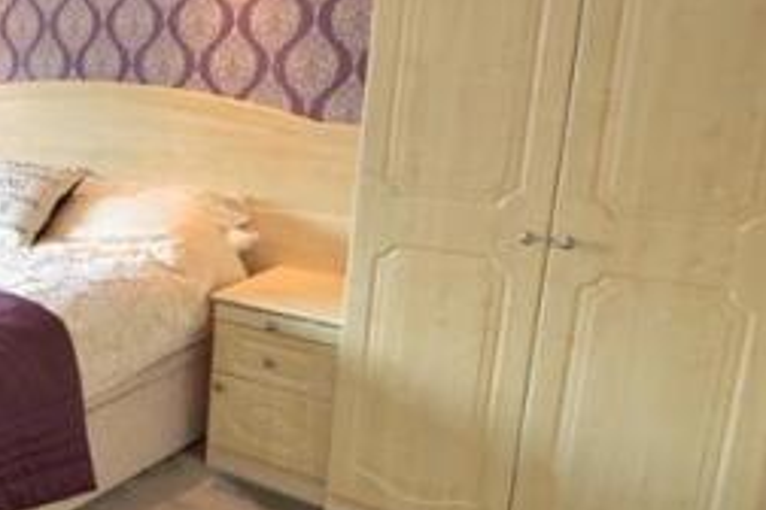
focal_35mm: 39
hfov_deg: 34.8
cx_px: -228
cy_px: 216
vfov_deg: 34.1
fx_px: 830
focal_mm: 10
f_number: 3.5
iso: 280
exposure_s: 1/15
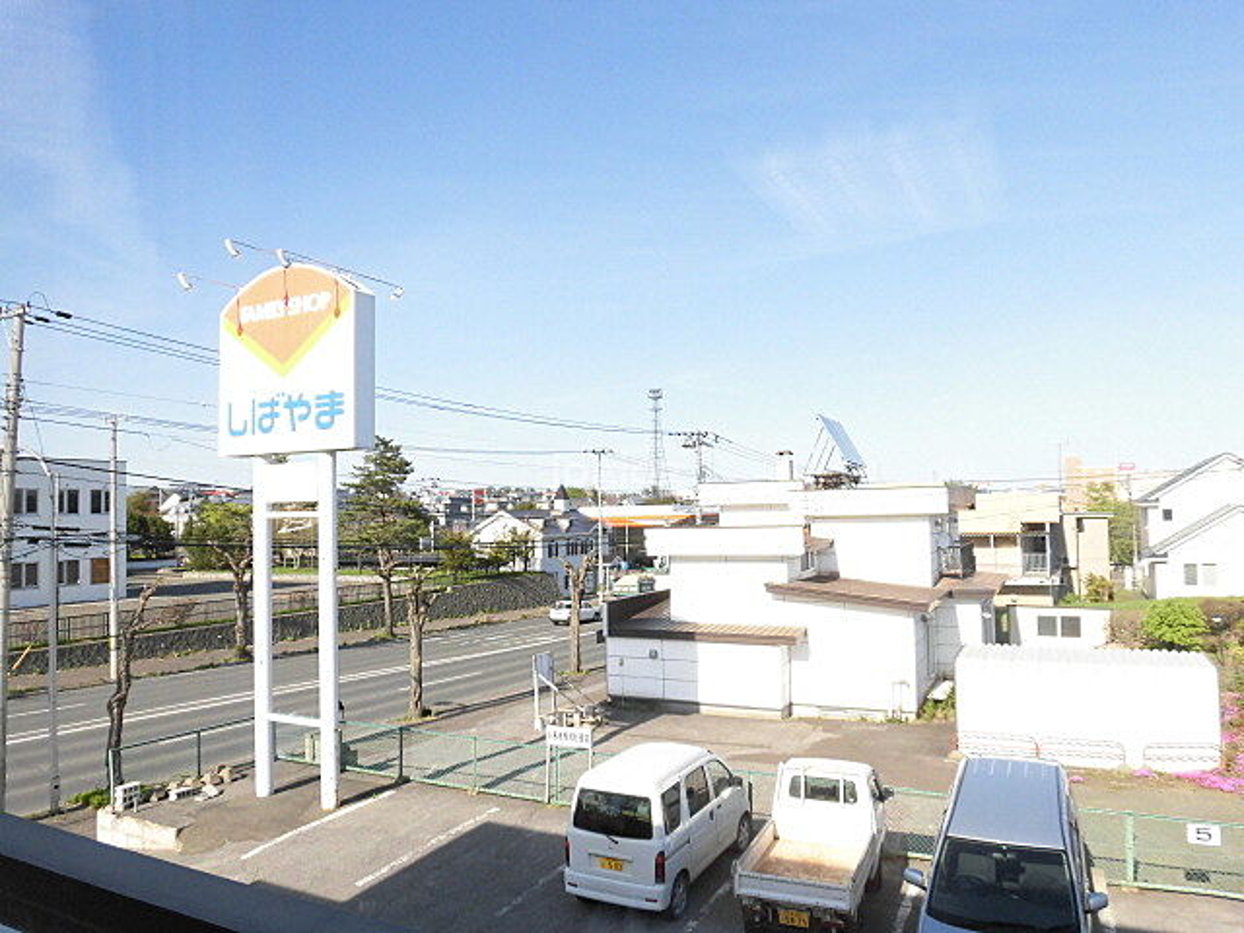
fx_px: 862
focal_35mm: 24
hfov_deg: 71.6
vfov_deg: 56.8
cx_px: 622
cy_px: 466
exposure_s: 1/800
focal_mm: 4.3
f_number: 3.1
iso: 100
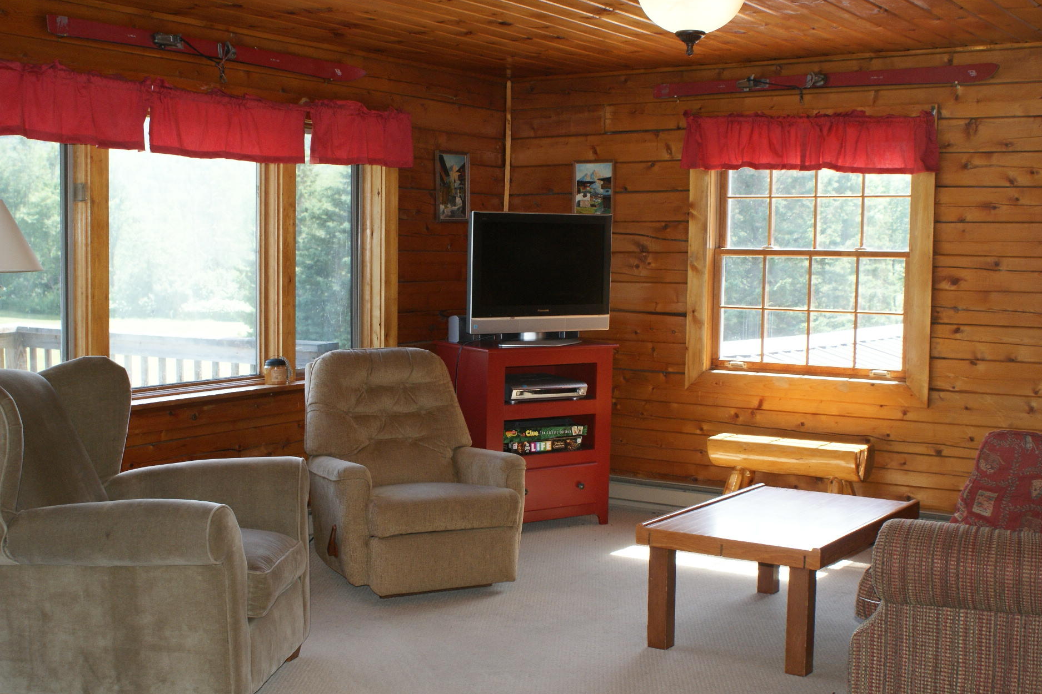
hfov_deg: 45.4
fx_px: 1245
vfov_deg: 31.2
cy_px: 340
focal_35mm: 43
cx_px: 525
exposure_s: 1/100
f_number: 6.3
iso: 400
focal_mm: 28
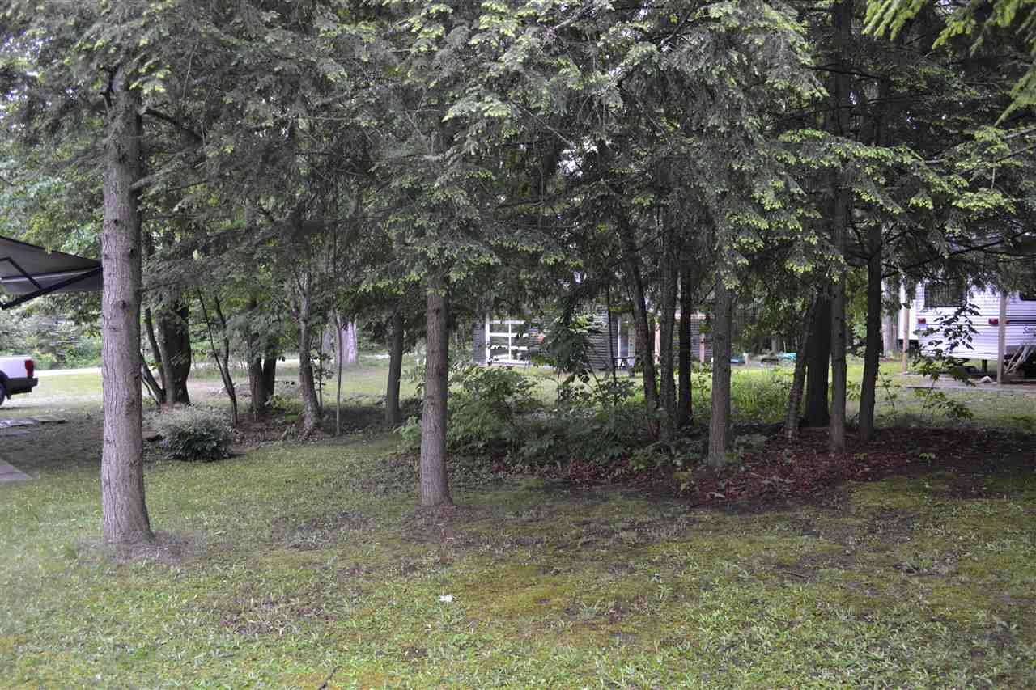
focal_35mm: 27
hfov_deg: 67.4
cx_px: 518
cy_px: 345
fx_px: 777
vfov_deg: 47.9
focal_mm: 18
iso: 400
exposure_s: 1/20
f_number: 3.5
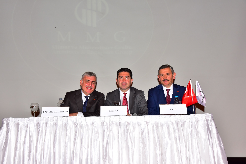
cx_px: 123
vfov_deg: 28.1
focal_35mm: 48
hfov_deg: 41.1
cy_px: 82
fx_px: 328
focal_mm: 48
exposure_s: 1/80
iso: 1250
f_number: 9
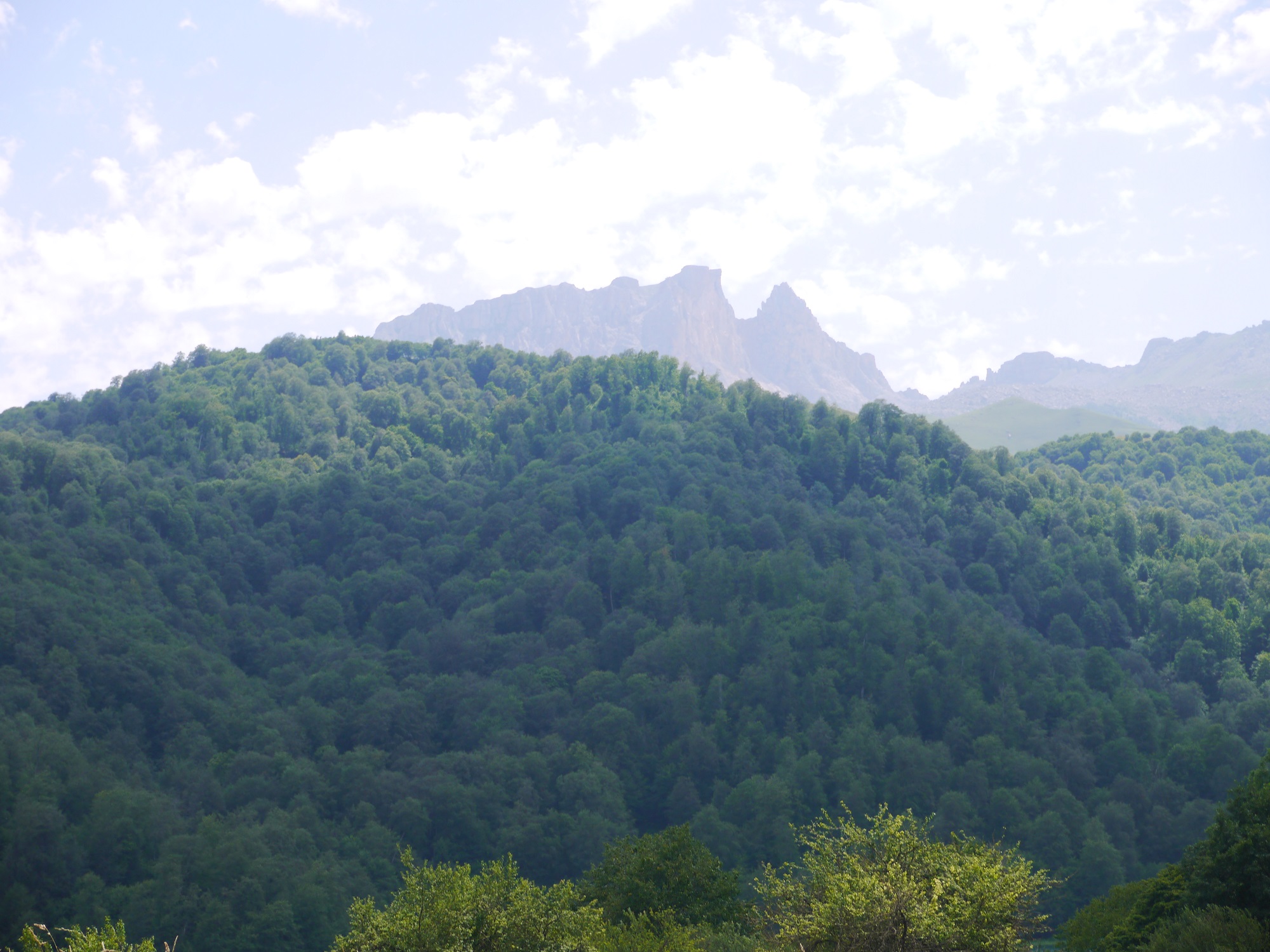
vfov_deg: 17.6
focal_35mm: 84
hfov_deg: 23.3
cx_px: 635
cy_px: 476
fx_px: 3082
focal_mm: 42
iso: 160
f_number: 8
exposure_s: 1/250
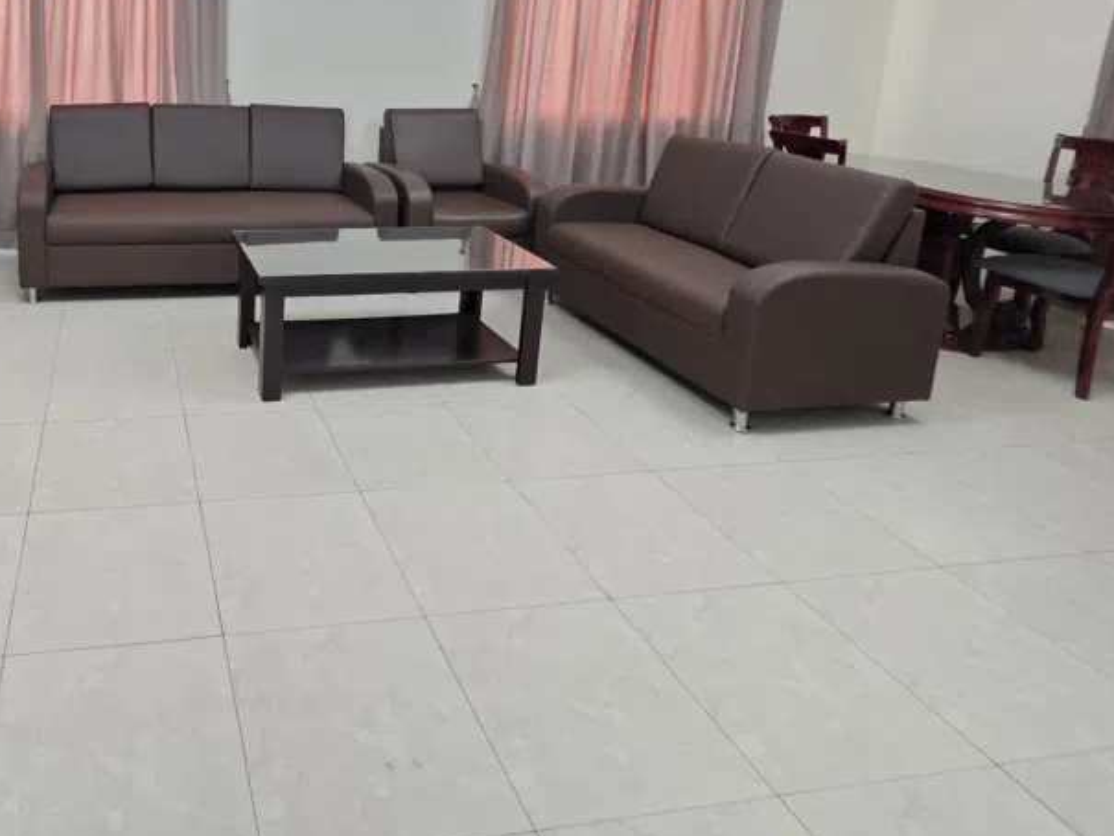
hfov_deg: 69.5
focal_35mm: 22
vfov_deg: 56.1
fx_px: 708
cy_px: 153
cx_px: 236
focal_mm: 2.2
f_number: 1.9
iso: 1000
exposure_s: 1/50
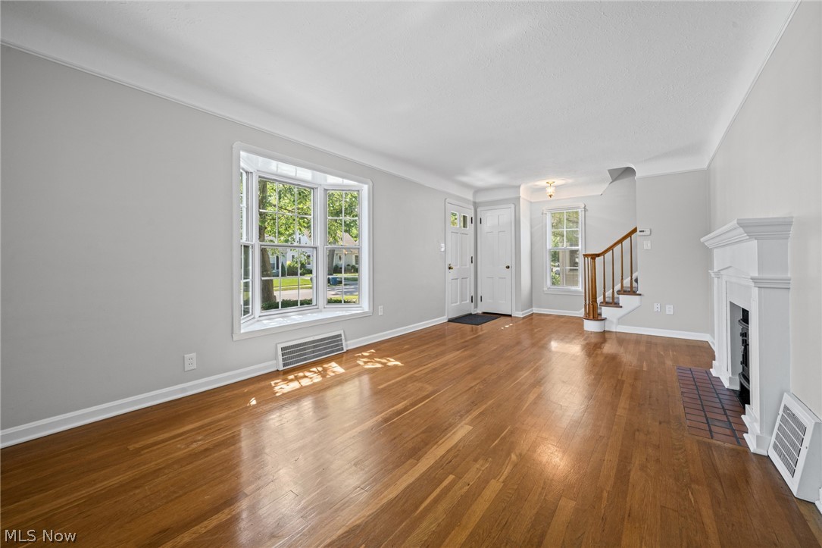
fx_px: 297
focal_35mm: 13
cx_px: 411
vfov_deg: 85.4
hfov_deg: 108.3
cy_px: 274
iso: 250
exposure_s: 1/4
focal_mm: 13
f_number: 9
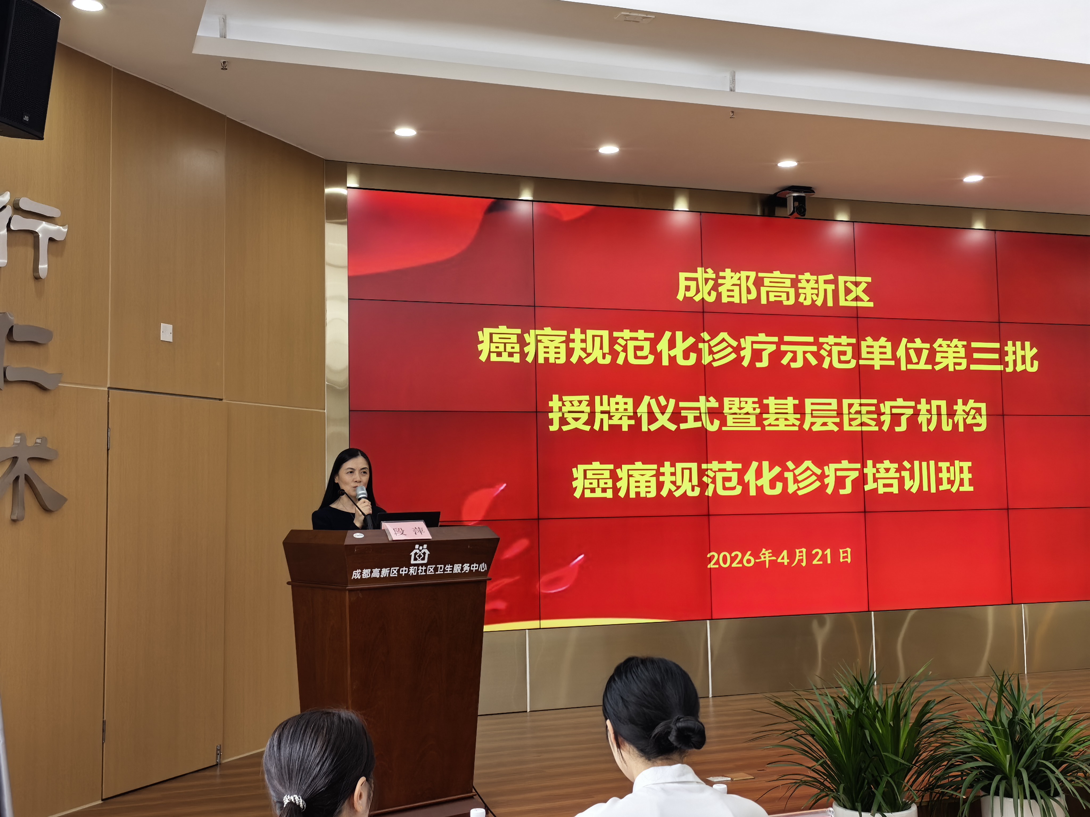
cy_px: 408
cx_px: 545
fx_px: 1260
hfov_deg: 46.8
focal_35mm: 40
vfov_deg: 36.0
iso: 64
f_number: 2
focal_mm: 5.75
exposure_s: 1/100
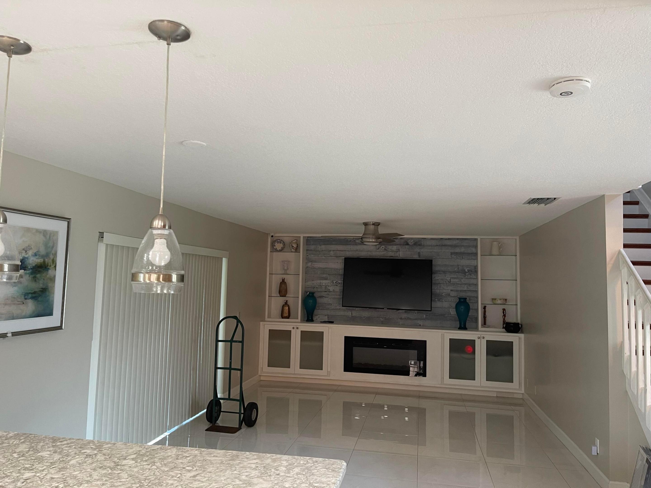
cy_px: 244
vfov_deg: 53.1
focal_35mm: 26
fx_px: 489
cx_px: 326
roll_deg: -2.2
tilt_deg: +4.2
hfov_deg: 67.3
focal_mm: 5.1
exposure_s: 1/72
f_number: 1.6
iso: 125
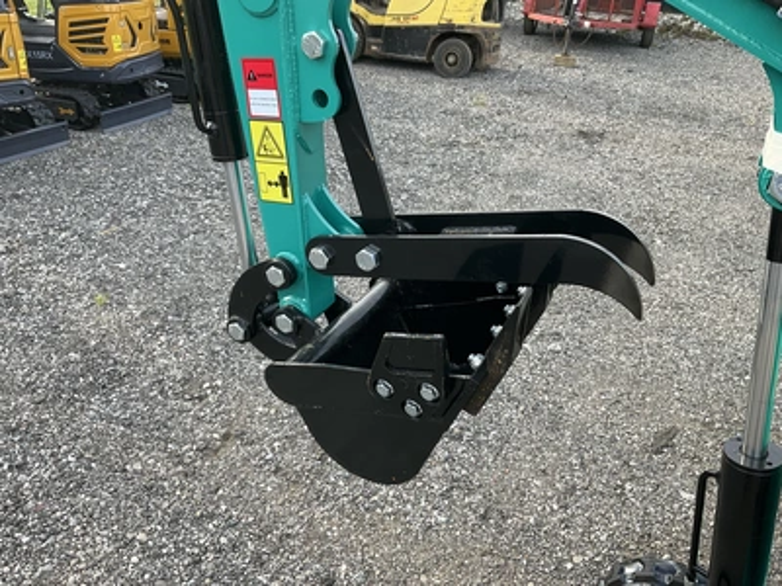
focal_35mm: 29
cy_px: 293
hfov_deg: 61.7
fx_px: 655
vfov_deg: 48.2
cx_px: 391
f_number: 1.8
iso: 20
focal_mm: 3
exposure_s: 1/232
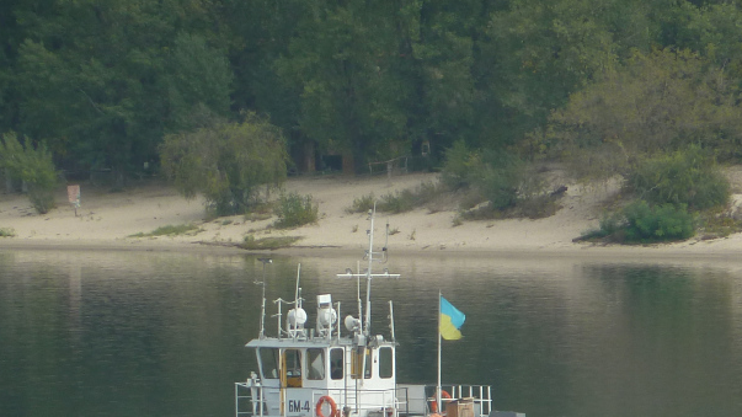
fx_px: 12846
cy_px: 554
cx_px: 422
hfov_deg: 3.3
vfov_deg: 1.9
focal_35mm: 653
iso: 80
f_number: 4.8
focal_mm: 45.7
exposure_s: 1/250
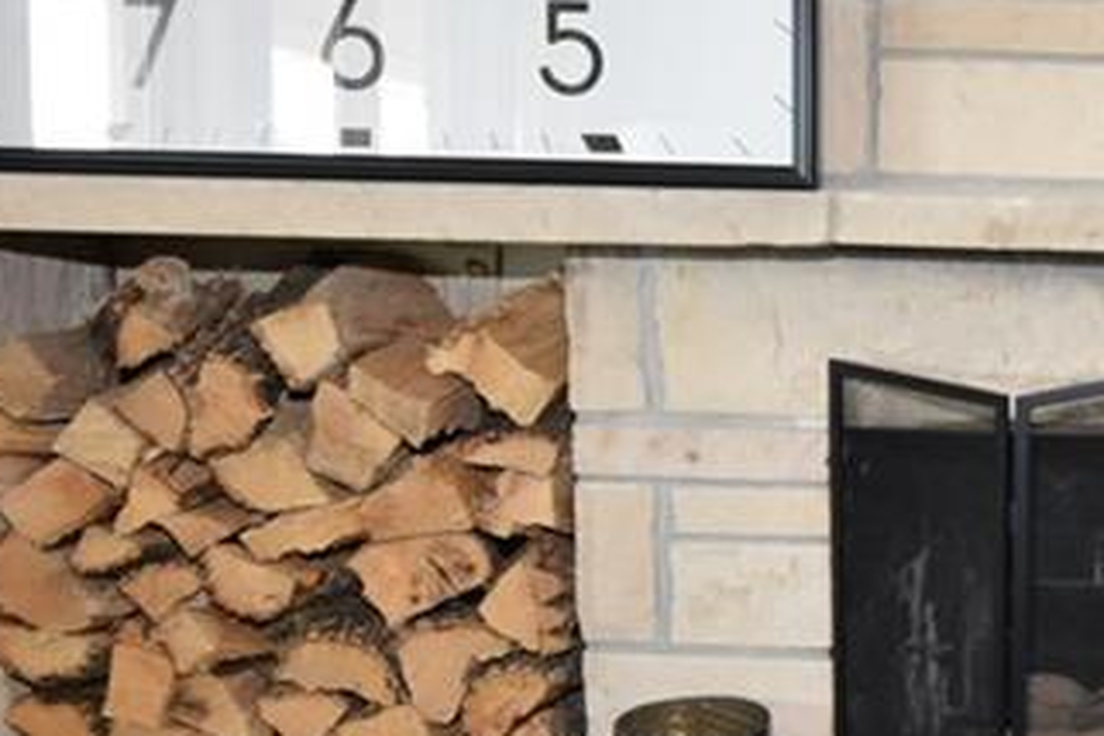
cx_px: 1132
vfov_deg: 25.7
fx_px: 1613
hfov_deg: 34.1
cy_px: 447
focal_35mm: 53
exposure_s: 1/80
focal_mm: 11
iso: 800
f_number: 4.5
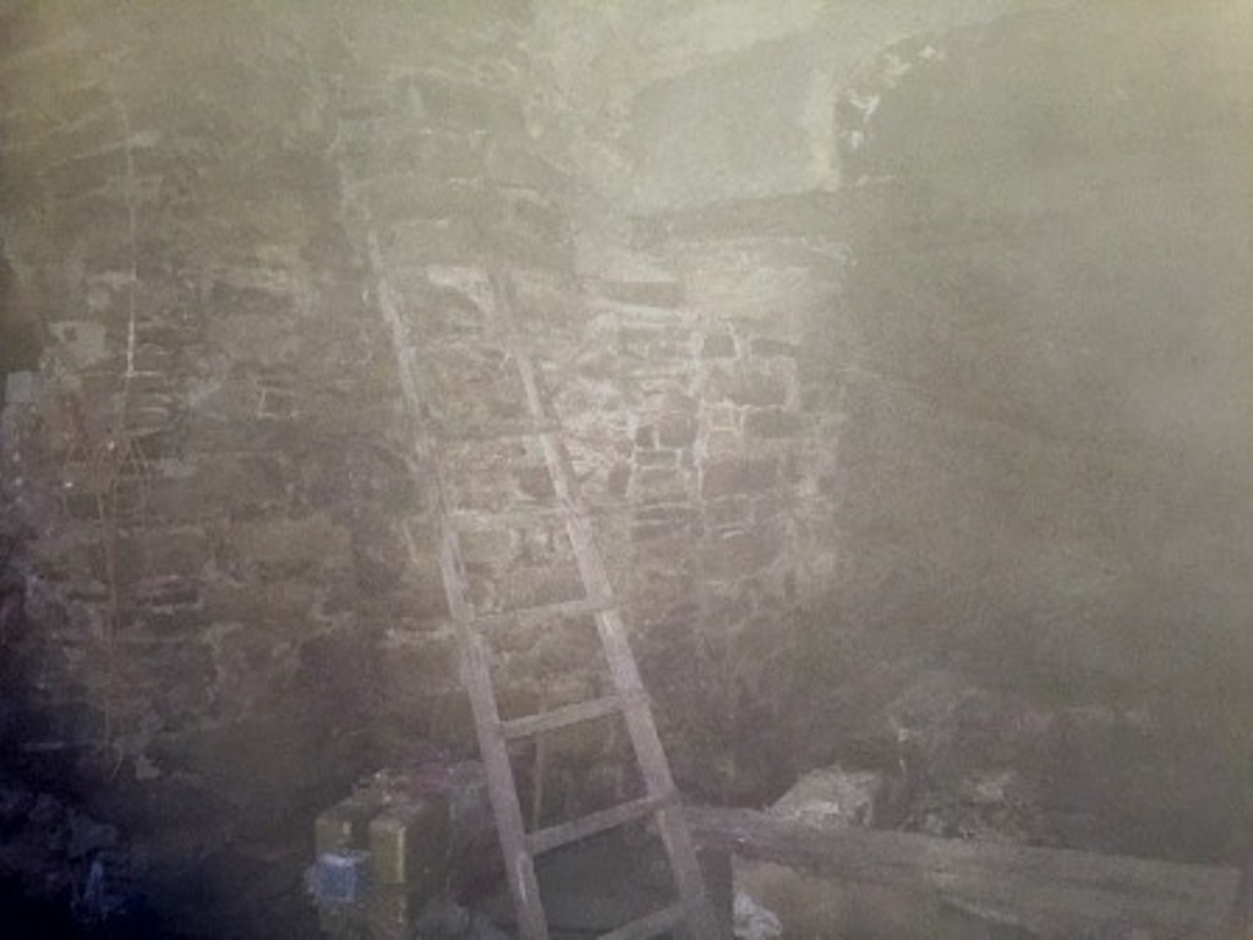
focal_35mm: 29
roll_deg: +1.0
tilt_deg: -1.8
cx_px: 626
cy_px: 470
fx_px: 1050
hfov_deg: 61.7
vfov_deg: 48.2
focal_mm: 4.15
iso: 250
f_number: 2.2
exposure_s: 1/17
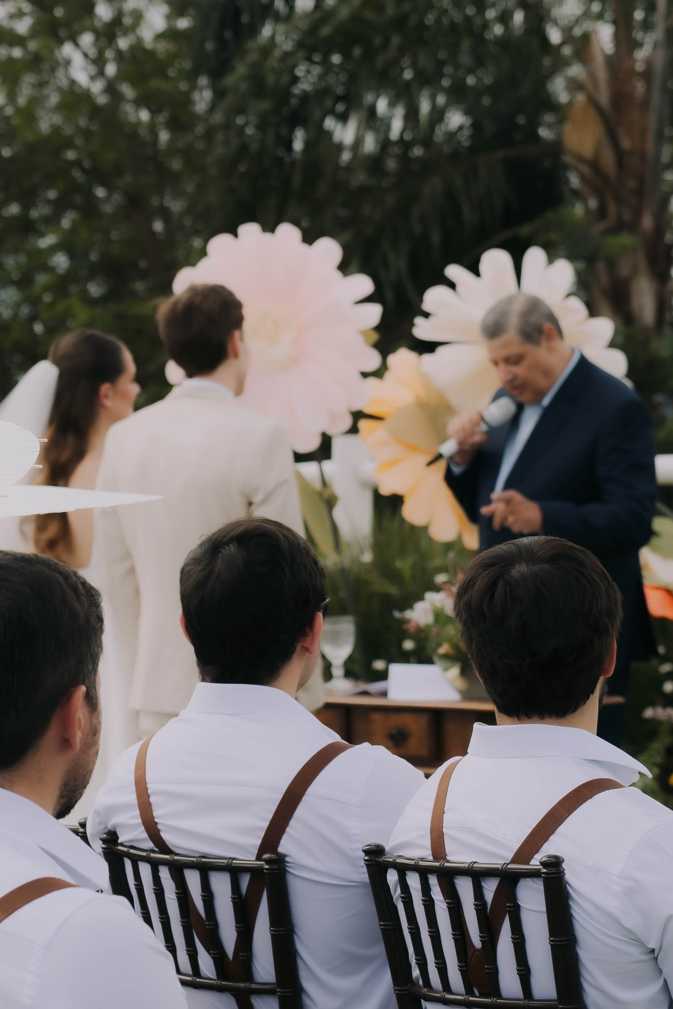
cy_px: 319
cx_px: 185
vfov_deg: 14.8
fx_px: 3869
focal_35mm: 138
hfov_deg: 9.9
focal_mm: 56
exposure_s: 1/1000
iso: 100
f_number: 4
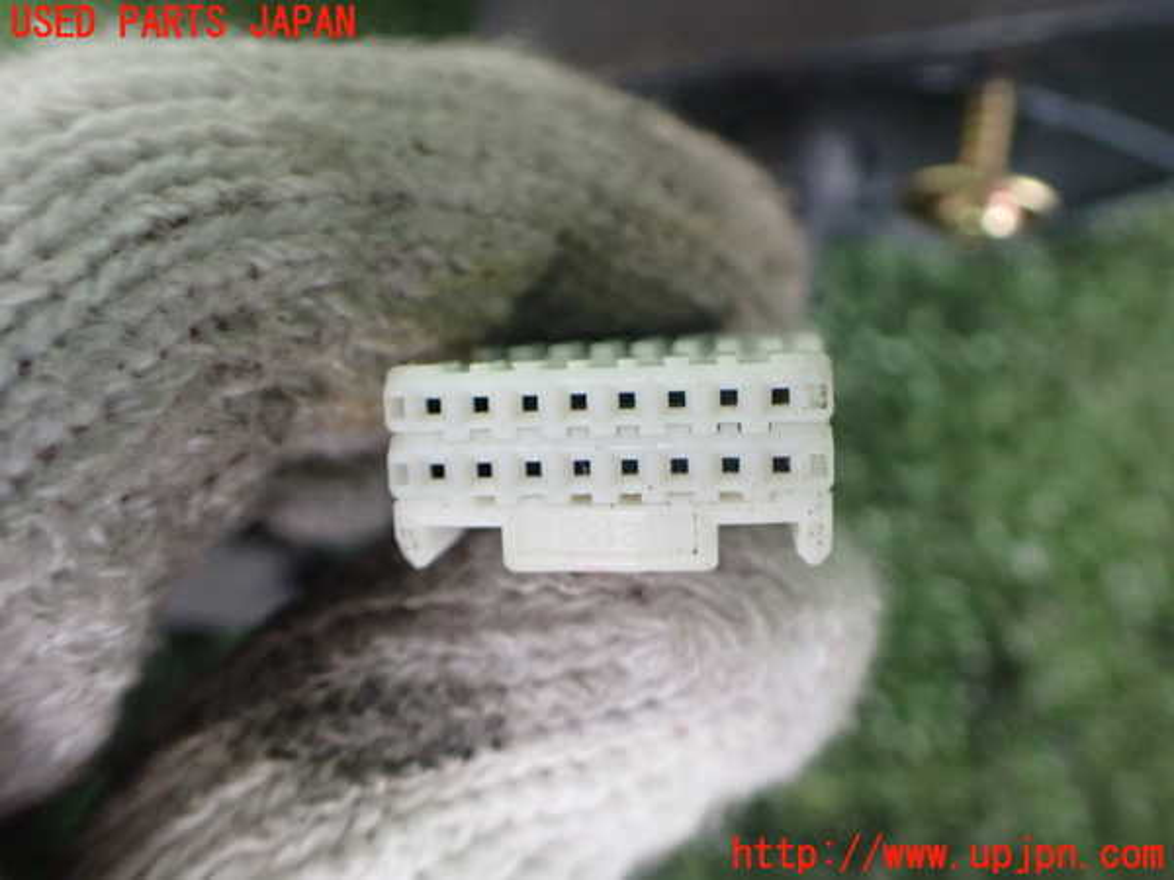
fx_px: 1017
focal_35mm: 30
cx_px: 587
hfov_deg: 60.0
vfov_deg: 46.8
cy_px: 440
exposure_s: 1/125
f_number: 2.3
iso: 800
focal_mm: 5.4
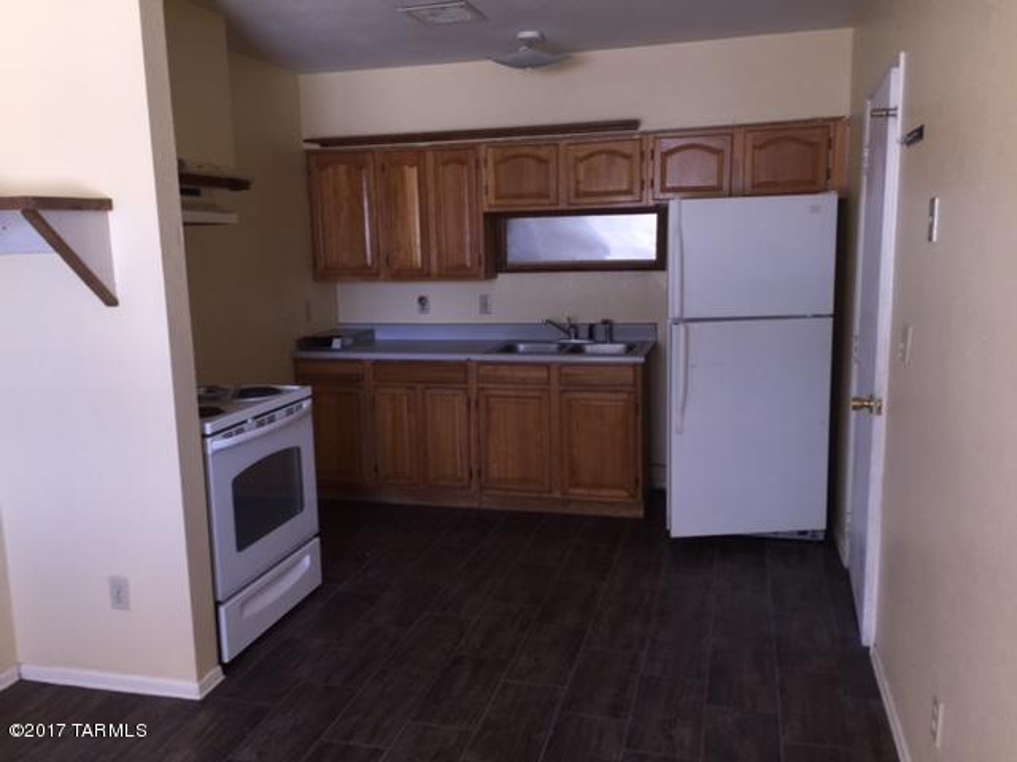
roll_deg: +0.7
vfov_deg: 48.2
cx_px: 508
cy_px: 381
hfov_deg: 61.7
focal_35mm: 29
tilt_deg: -9.4
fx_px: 852
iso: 32
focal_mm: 4.15
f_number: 2.2
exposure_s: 1/33
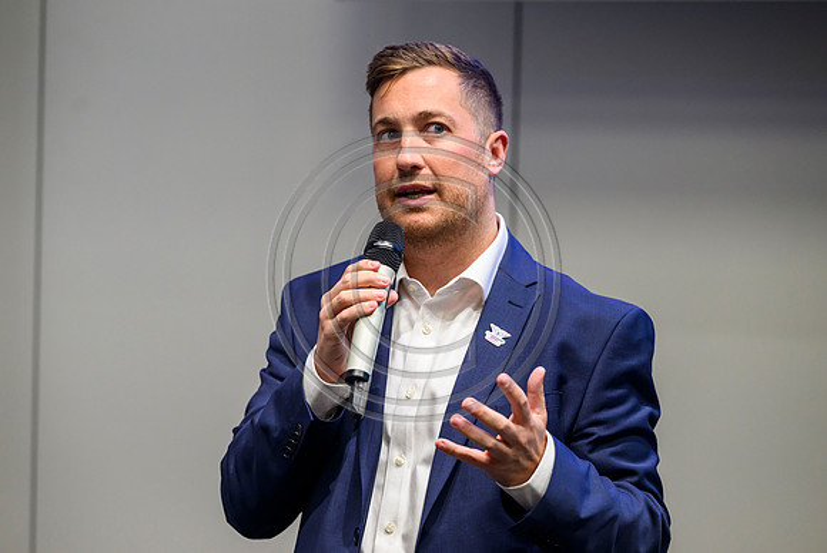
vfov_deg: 11.6
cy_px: 268
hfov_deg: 17.2
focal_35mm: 119
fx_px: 2729
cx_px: 400
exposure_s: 1/250
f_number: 3.2
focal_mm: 115
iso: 3200
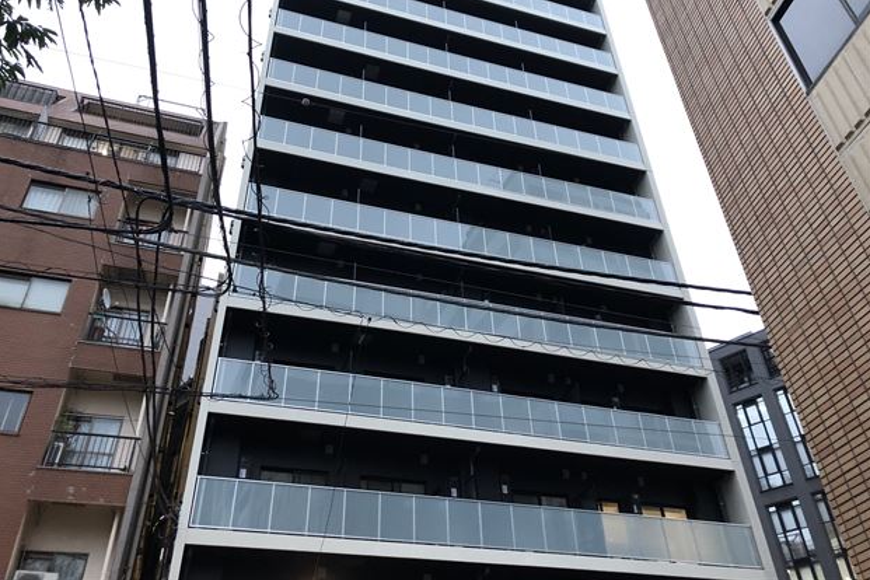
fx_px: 725
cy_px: 245
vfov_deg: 43.5
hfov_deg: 61.9
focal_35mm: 30
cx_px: 424
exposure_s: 1/17
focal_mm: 3.99
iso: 64
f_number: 1.8
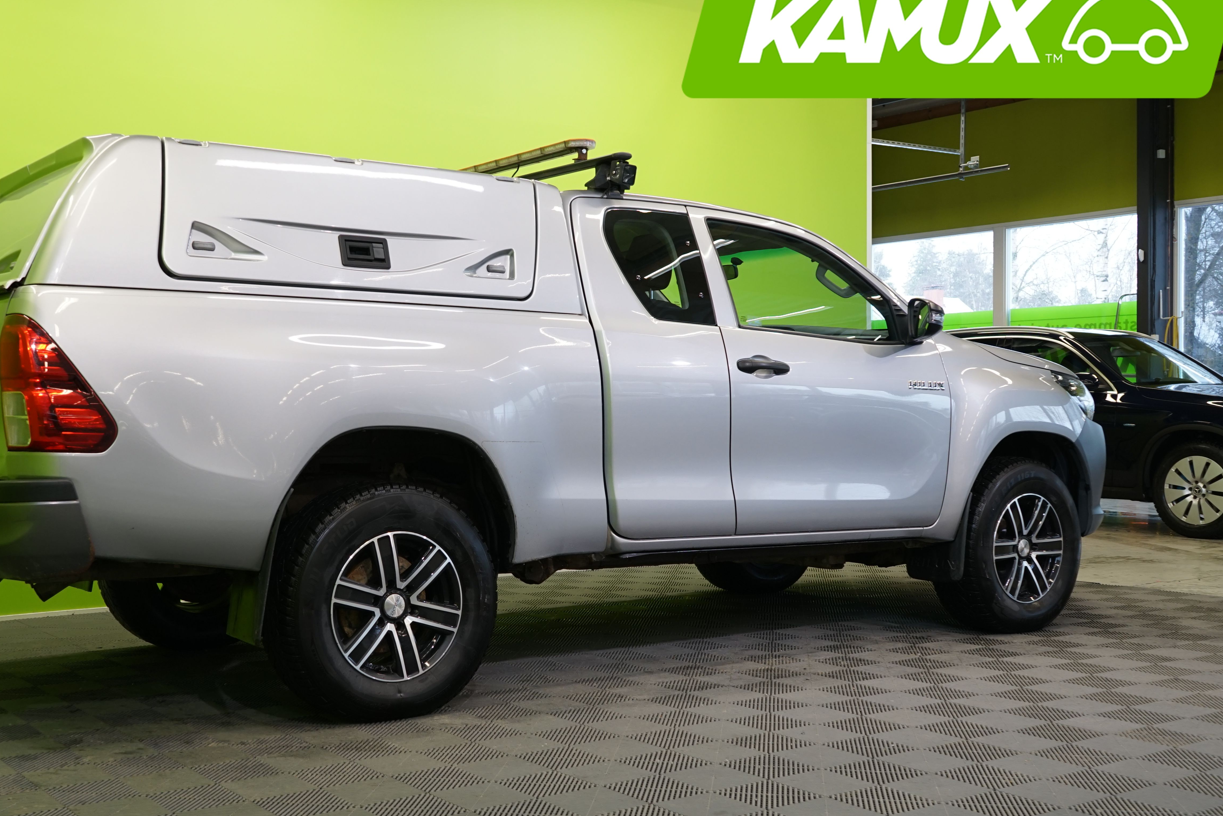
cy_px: 444
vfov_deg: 31.9
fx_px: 1427
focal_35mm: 42
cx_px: 480
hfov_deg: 46.1
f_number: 5.6
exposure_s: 1/30
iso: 500
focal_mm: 32
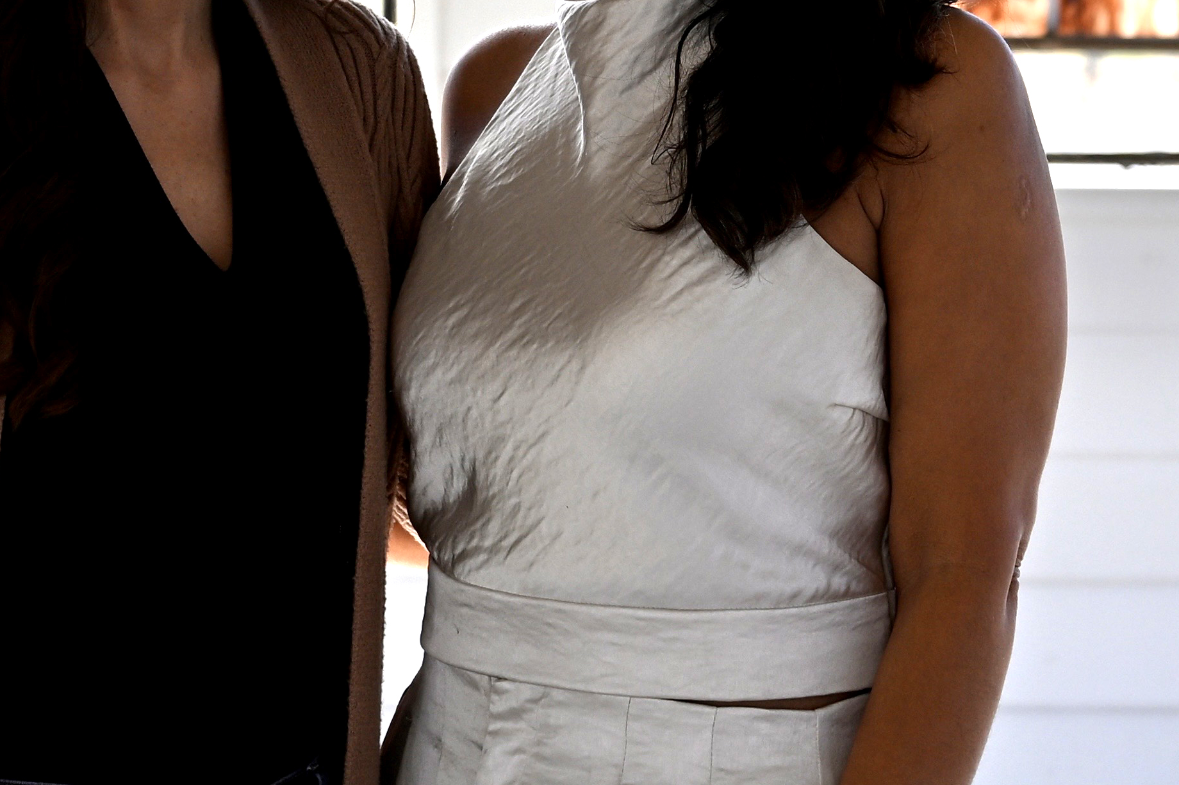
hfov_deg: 11.2
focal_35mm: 184
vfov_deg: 7.4
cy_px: -156
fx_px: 6025
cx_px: 652
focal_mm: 41
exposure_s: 1/800
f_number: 2.8
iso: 100
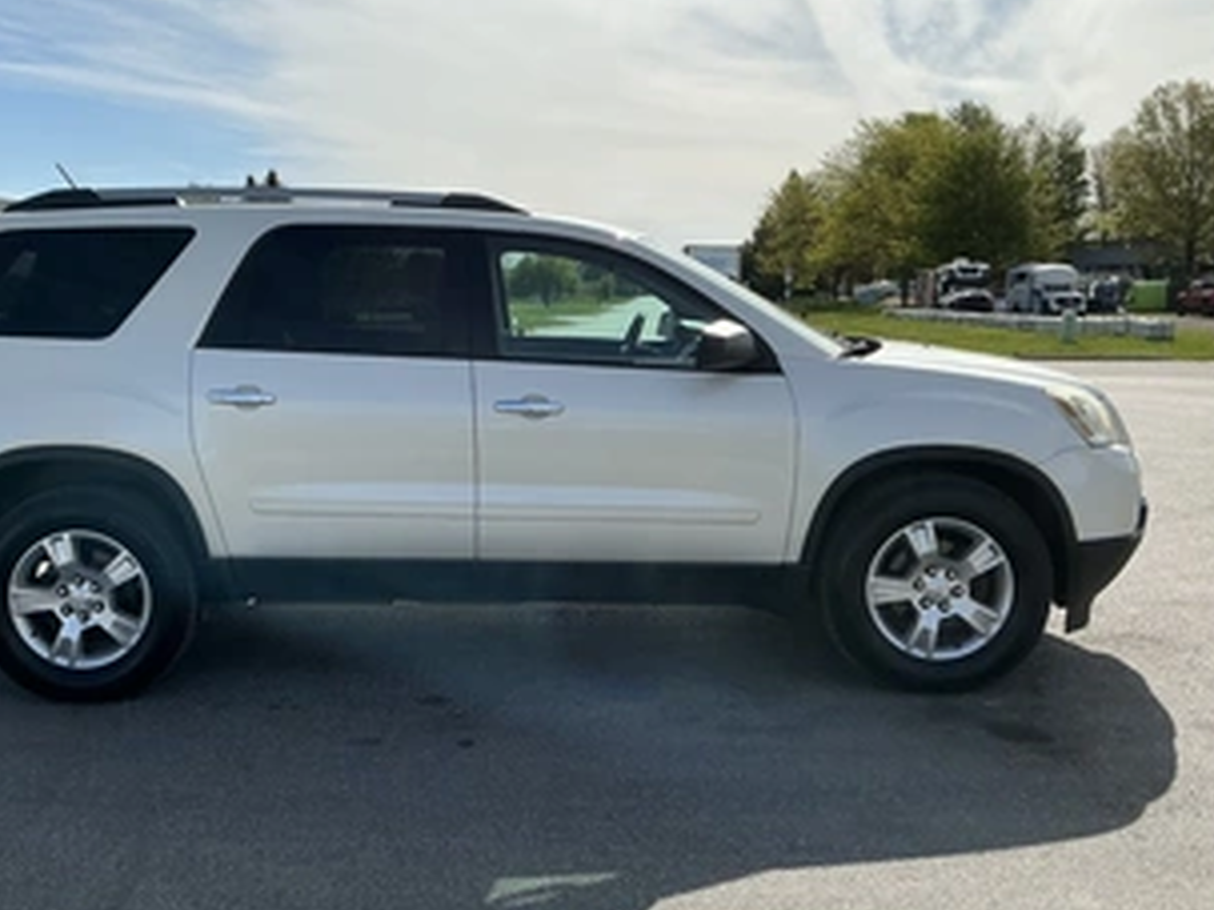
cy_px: 441
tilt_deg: -3.2
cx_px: 505
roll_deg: -0.1
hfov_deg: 49.9
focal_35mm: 37
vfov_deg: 38.6
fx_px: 1297
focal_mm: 3
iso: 25
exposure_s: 1/3125
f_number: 1.8
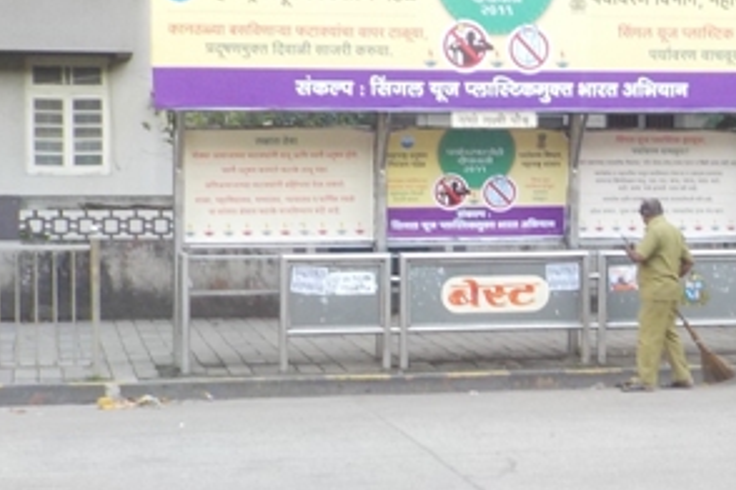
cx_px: 511
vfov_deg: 16.1
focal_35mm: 85
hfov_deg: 23.8
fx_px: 1738
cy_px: 230
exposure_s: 1/40
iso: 125
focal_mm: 4.1
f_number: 3.3
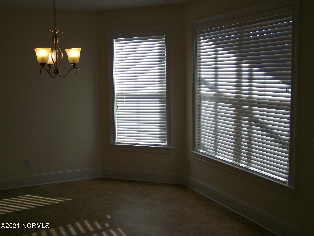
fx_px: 345
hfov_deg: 49.0
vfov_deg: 37.7
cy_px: 118
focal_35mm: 38
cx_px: 157
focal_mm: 6.3
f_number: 2.8
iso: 64
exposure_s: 1/200
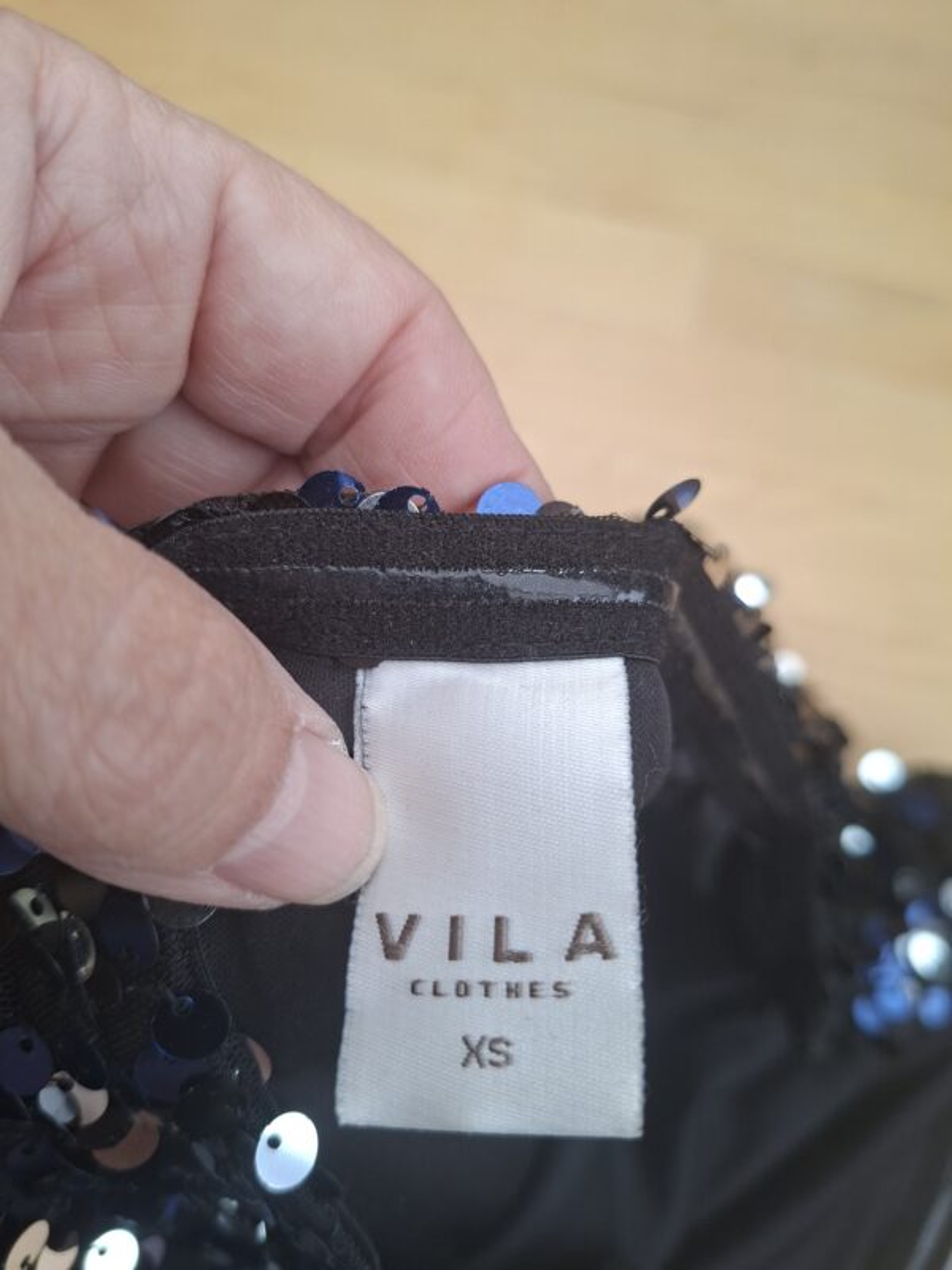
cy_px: 635
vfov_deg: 73.9
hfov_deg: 58.9
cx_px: 476
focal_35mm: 23
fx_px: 843
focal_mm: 5.54
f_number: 1.8
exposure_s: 1/100
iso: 80
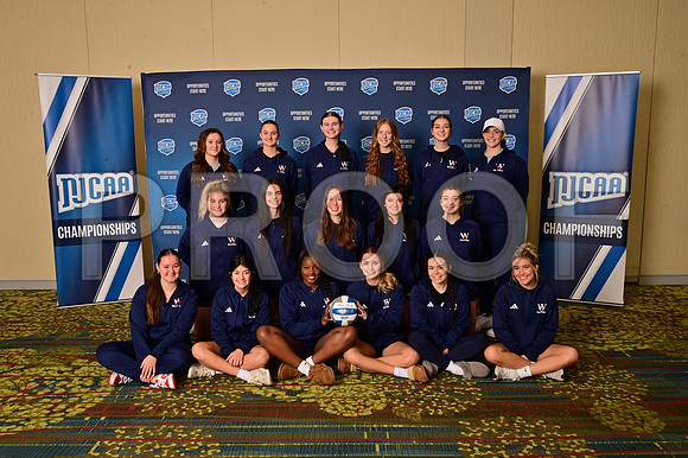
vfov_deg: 42.3
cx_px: 344
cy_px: 229
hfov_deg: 60.3
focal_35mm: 31
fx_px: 592
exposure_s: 1/125
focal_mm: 31
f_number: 13
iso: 400
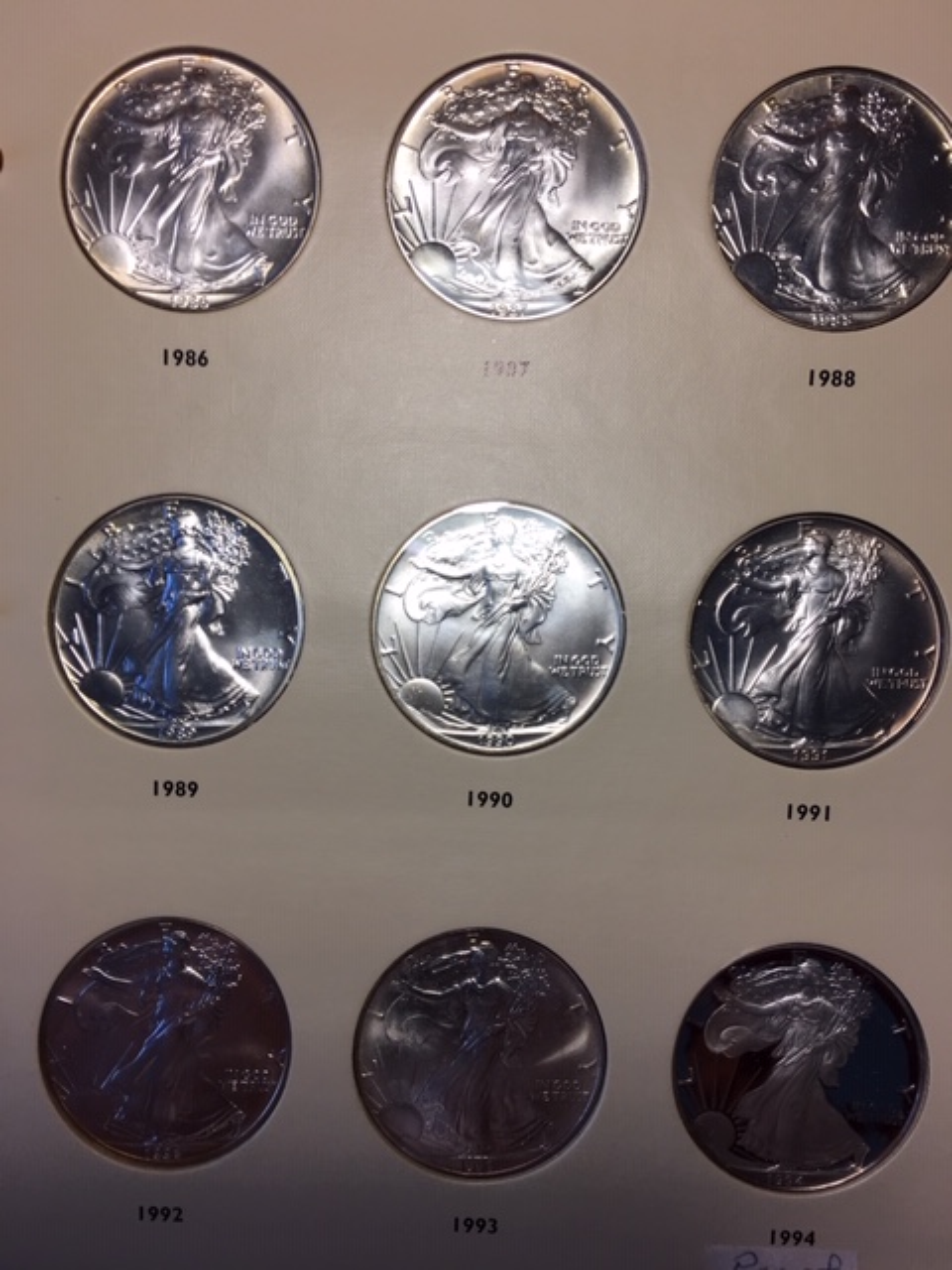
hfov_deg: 48.2
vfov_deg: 61.7
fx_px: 1063
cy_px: 635
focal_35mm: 29
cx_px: 476
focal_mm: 4.15
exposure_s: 1/120
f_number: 2.2
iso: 32
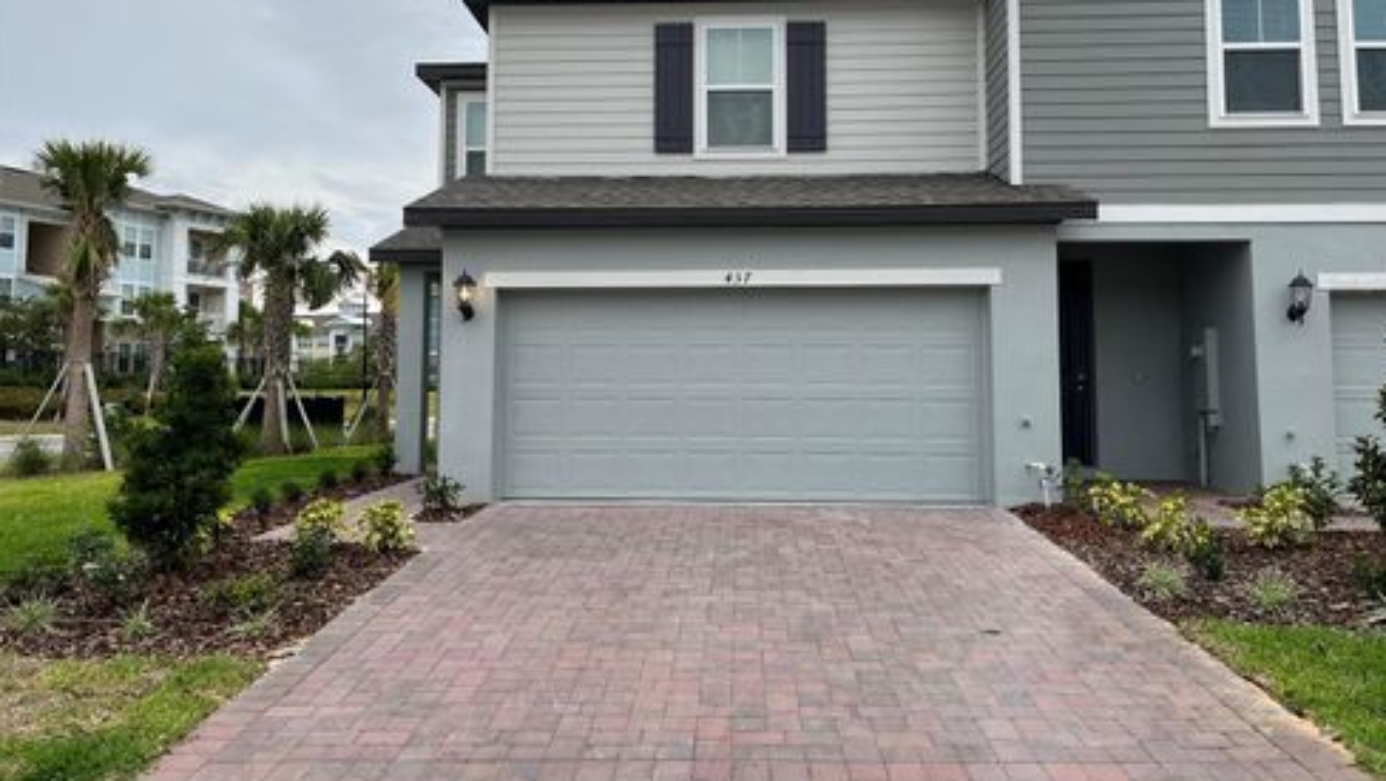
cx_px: 702
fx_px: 1066
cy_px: 285
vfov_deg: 39.9
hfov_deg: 66.0
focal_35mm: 29
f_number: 1.6
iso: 50
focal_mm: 5.1
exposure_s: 1/777
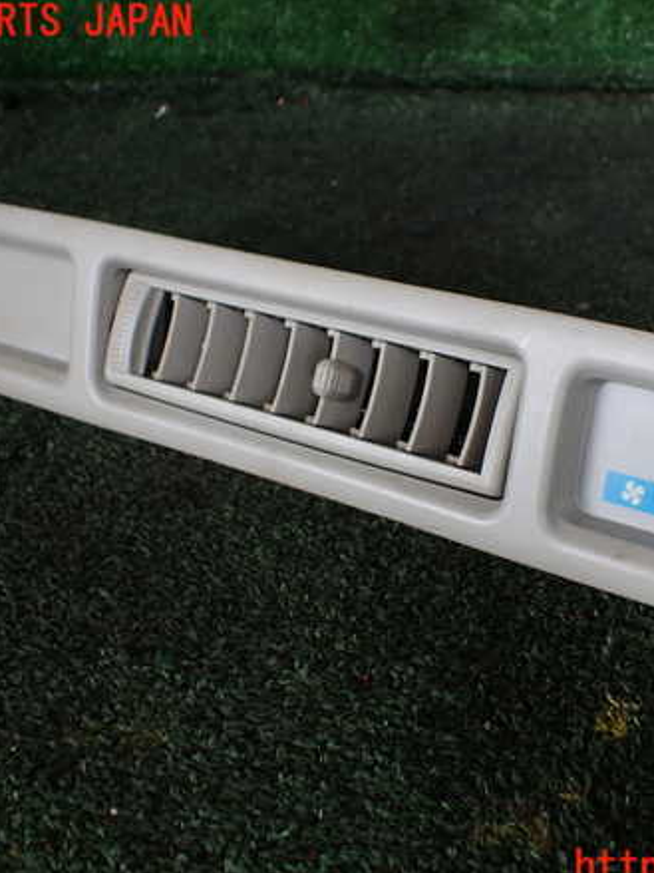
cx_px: 427
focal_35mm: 41
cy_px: 445
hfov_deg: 34.8
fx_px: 1033
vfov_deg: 45.8
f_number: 2.3
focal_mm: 5.4
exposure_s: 1/160
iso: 100
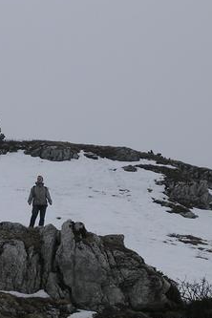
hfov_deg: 6.0
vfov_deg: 9.0
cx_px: 25
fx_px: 2032
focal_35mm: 230
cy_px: 172
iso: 100
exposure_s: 1/502
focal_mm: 17.4
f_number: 4.9
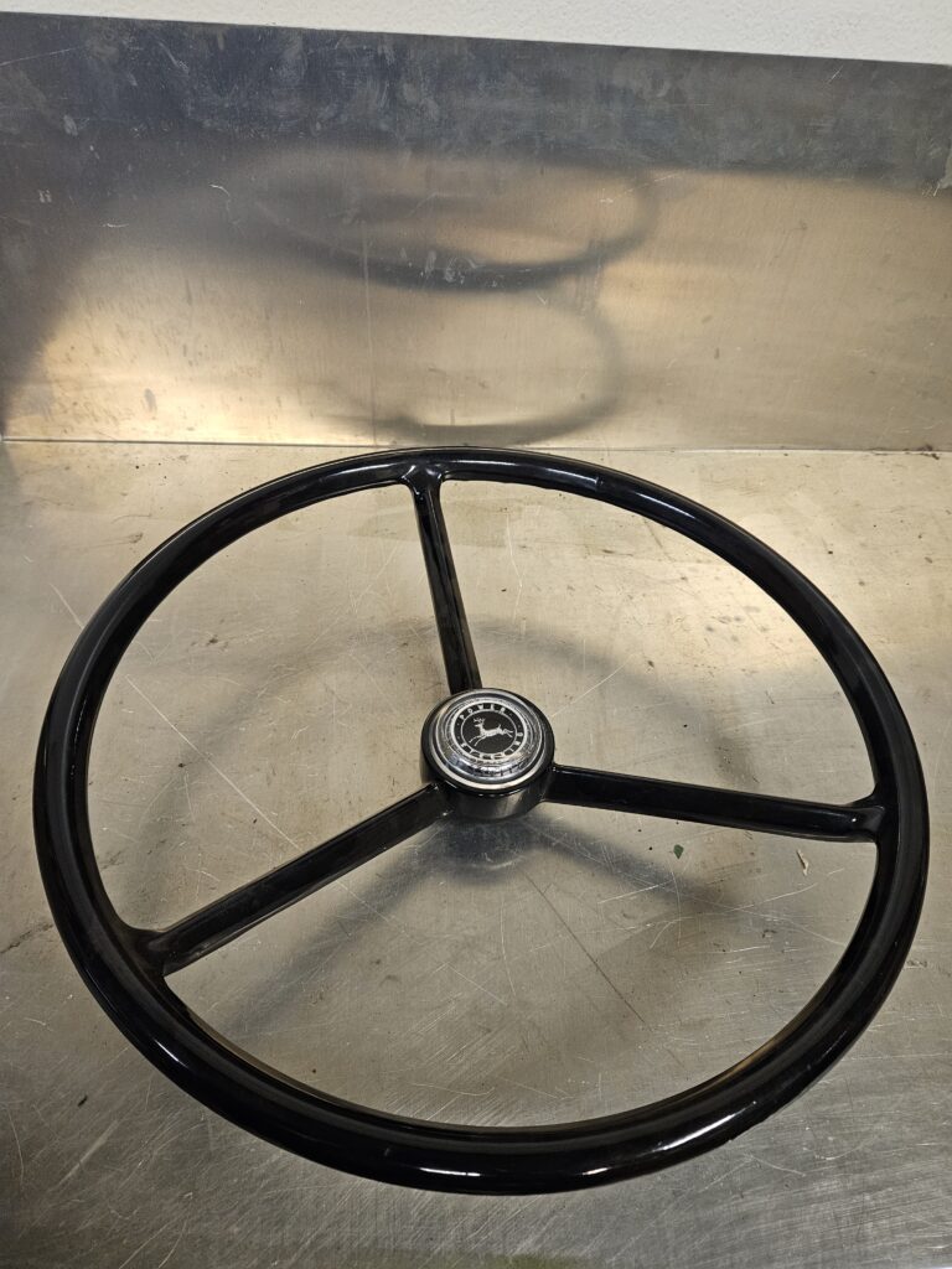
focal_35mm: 23
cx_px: 476
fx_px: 843
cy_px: 634
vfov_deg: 73.9
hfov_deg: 58.9
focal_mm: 5.4
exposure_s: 1/120
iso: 500
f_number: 1.8
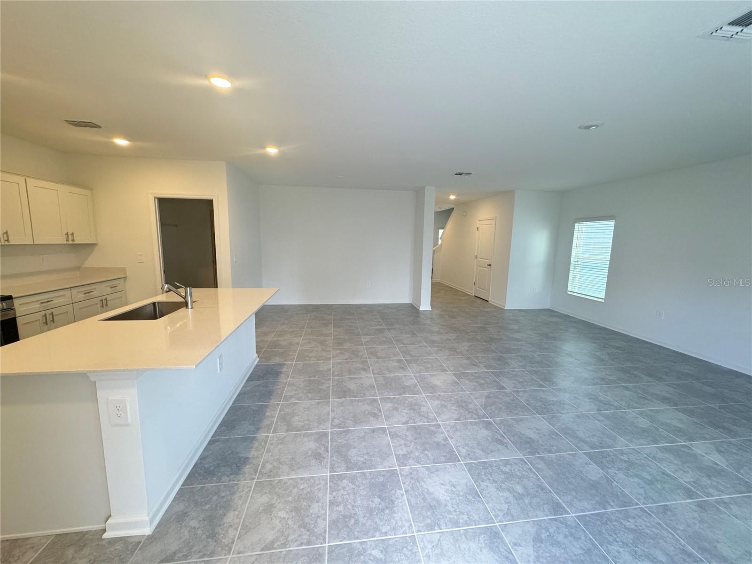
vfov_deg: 85.7
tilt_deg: -8.6
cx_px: 376
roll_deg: -1.5
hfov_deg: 102.1
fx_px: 304
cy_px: 282
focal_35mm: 14
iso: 250
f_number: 2.2
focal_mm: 2.22
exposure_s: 1/120
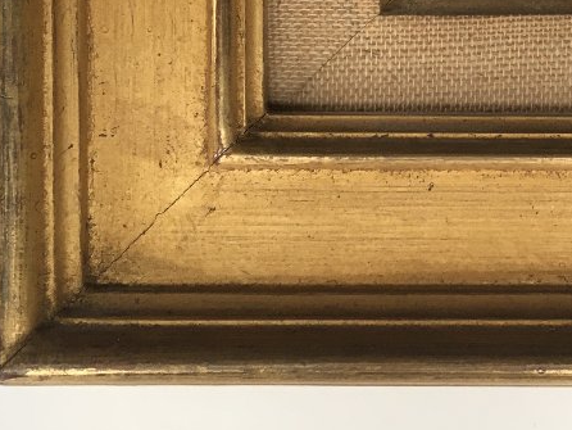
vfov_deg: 18.4
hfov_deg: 24.3
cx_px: 519
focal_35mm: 78
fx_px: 1290
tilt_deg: -87.5
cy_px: -13
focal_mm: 4.15
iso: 40
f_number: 2.2
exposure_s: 1/33
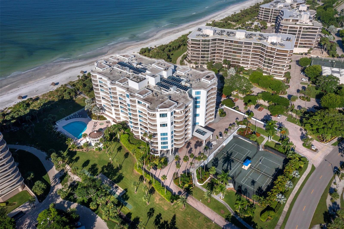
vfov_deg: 46.4
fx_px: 267
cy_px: 114
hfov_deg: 65.5
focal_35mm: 28
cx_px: 172
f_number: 7.1
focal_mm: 10.26
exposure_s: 1/1250
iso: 100
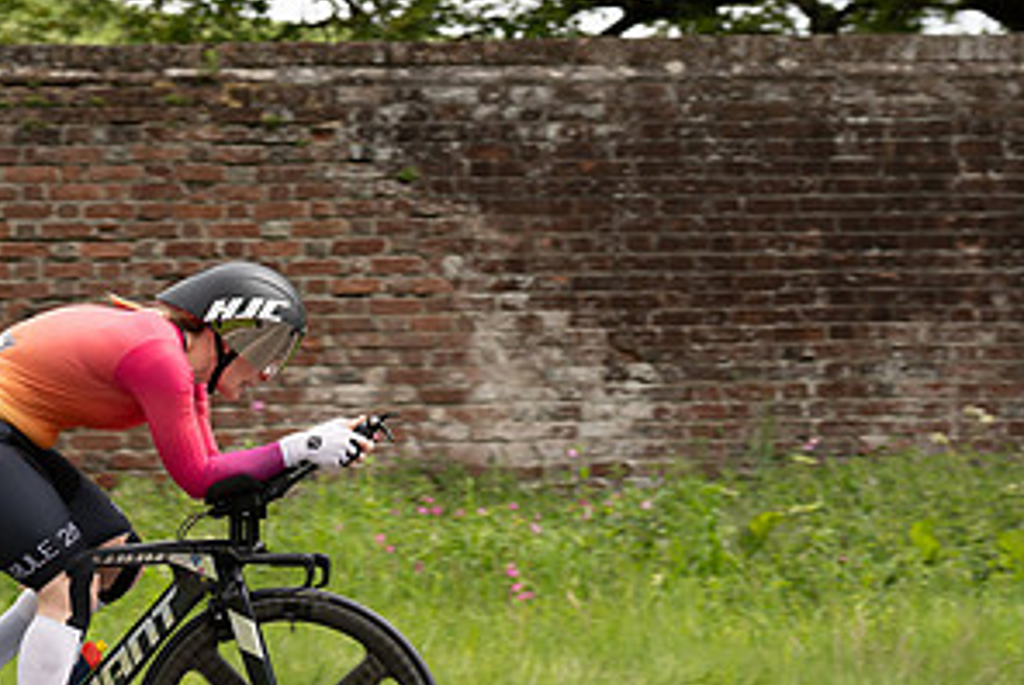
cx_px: 164
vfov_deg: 8.9
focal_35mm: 155
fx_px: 4413
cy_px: 382
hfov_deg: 13.2
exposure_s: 1/1000
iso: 320
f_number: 4.5
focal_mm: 70
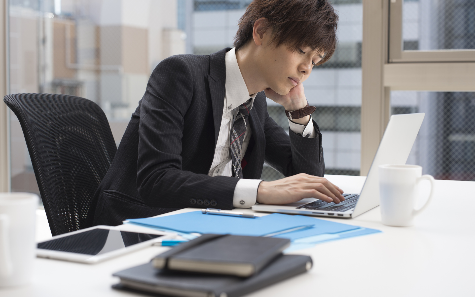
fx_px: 738
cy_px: 142
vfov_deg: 22.8
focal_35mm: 57
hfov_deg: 35.7
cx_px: 234
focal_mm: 55
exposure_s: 1/250
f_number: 4.8
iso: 100
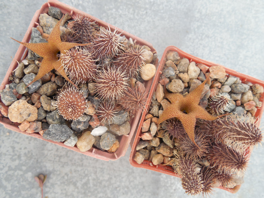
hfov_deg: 58.4
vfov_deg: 45.4
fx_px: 236
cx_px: 132
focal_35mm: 31
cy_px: 99
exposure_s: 1/200
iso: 125
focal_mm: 5.6
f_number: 3.6
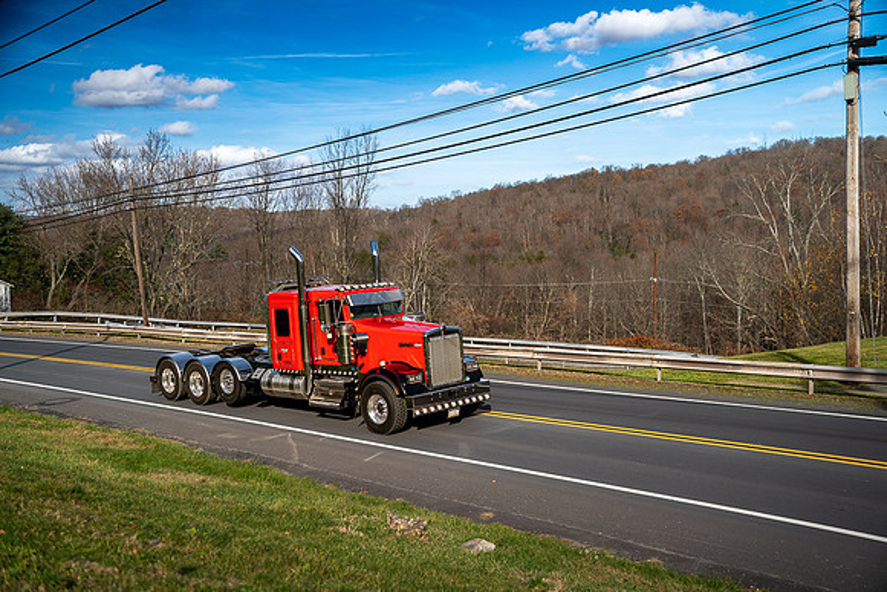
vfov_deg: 35.1
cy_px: 296
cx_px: 444
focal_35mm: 38
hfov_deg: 50.7
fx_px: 936
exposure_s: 1/160
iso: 125
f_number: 2.2
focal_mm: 38
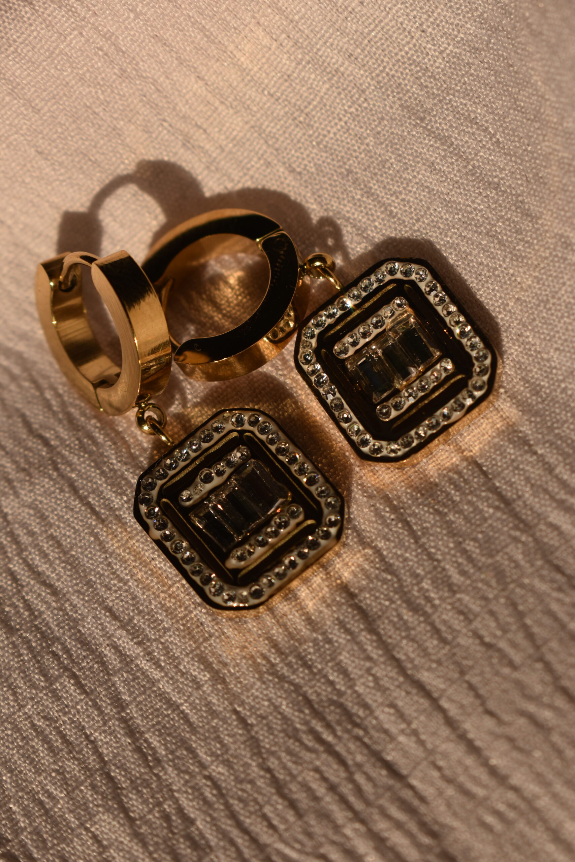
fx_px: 1976
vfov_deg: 24.6
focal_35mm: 82
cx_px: 288
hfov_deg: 16.6
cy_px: 431
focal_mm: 55
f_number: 9
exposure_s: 1/320
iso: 200
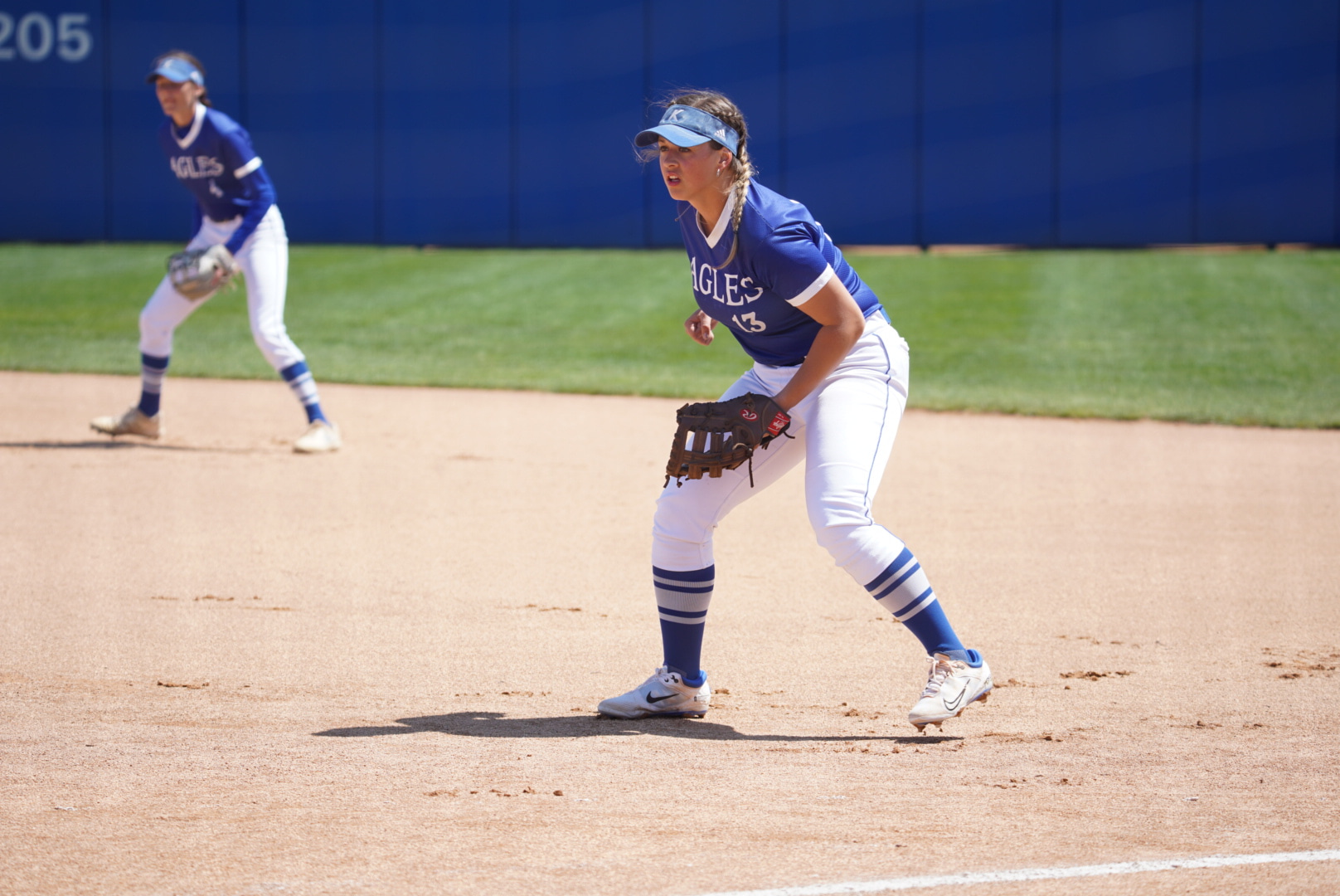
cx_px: 670
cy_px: 448
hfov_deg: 10.8
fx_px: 7114
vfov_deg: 7.2
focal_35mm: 191
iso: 200
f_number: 5
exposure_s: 1/640
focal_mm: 191
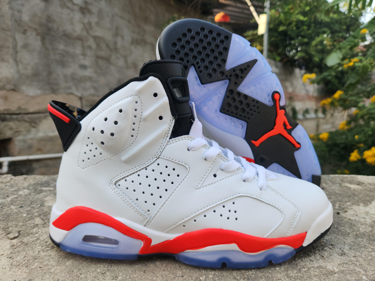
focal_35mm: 23
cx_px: 188
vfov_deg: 58.9
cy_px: 140
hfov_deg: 73.9
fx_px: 249
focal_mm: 5.4
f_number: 1.8
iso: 20
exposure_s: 1/139
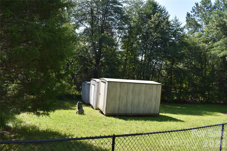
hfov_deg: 67.4
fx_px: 170
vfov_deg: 47.9
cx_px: 114
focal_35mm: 27
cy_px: 76
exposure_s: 1/160
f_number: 6.3
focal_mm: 18
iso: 100
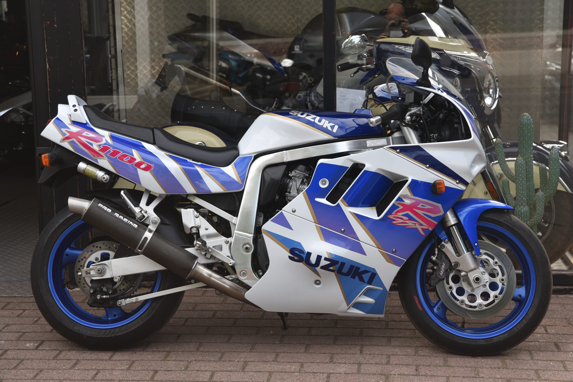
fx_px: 1115
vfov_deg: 19.5
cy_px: 191
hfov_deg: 28.8
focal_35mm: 70
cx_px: 286
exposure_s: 1/125
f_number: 5.6
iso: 100
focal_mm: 70
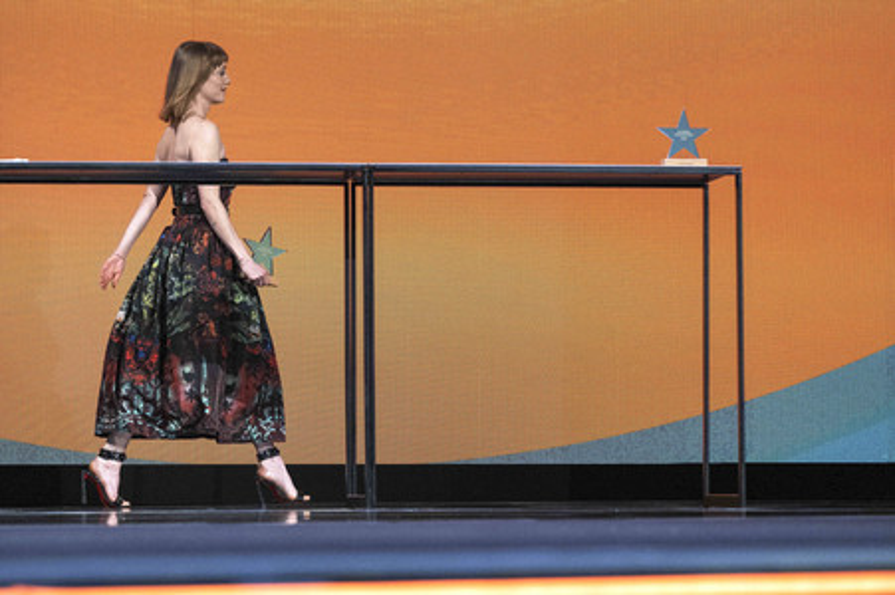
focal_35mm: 126
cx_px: 448
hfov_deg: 16.3
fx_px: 3130
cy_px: 298
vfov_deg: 10.9
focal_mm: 83.8
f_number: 2.8
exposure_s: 1/320
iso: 2500
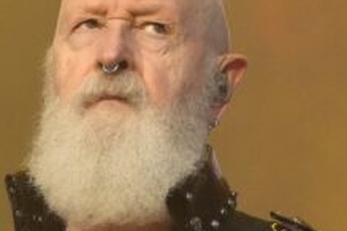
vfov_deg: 1.9
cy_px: 160
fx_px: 6860
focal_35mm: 712
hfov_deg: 2.9
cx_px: -32
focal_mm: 135
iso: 6400
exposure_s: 1/250
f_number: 5.6
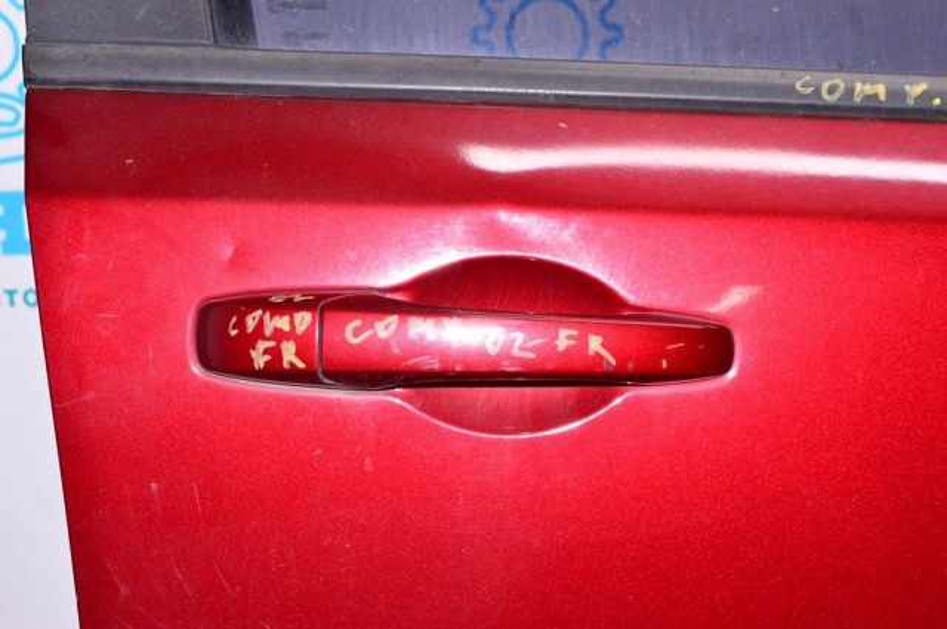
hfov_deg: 31.9
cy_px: 314
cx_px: 474
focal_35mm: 63
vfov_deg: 21.5
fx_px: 1655
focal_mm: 42
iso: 1600
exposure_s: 1/160
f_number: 8
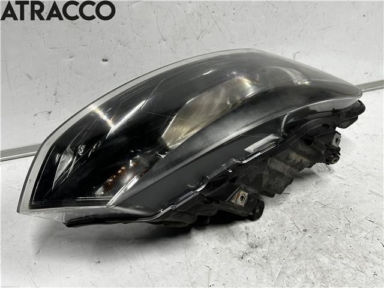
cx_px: 192
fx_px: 532
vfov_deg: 30.3
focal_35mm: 48
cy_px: 144
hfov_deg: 39.7
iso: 125
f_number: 1.78
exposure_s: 1/50
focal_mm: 6.86
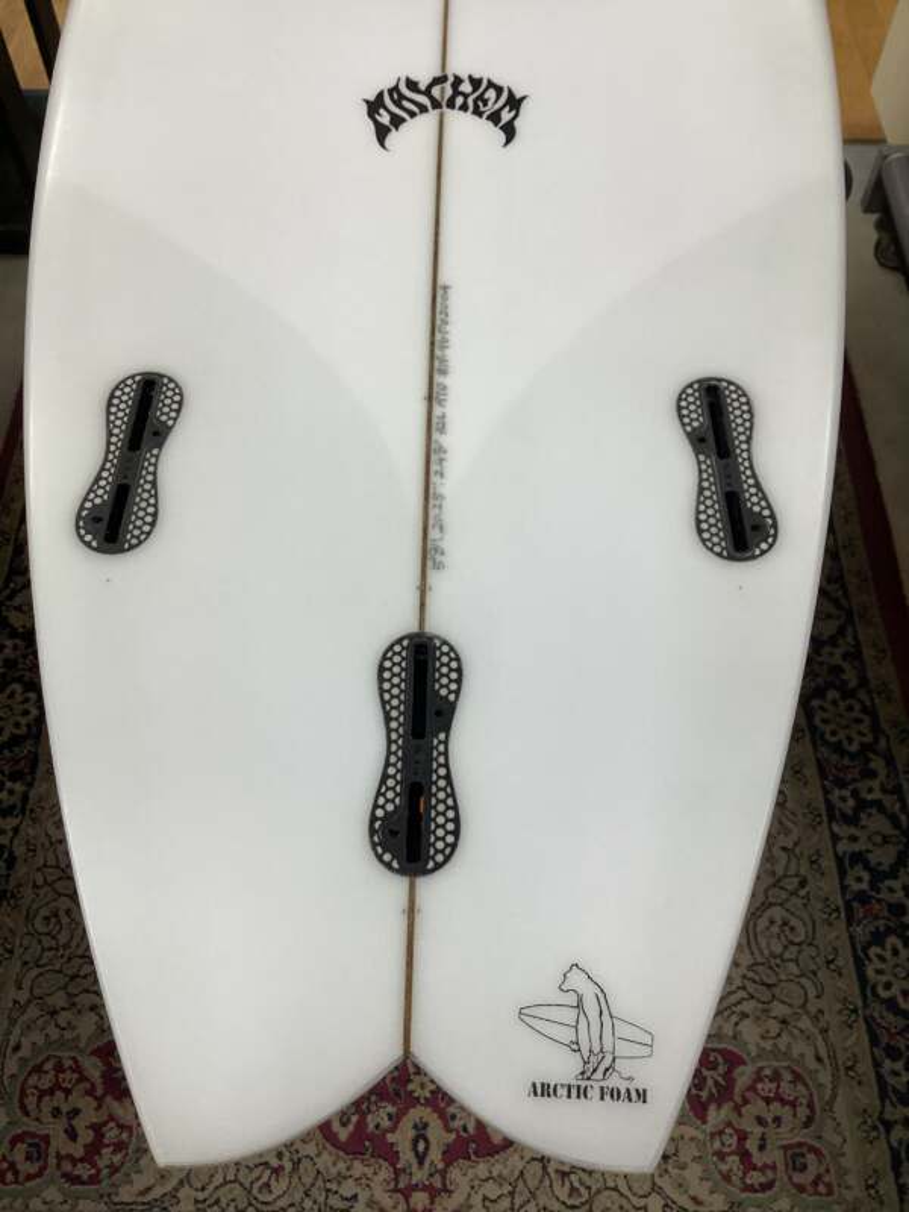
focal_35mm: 31
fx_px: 1085
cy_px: 606
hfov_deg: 45.4
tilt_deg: -56.8
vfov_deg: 58.4
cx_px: 454
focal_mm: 3.3
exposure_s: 1/100
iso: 50
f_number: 2.4
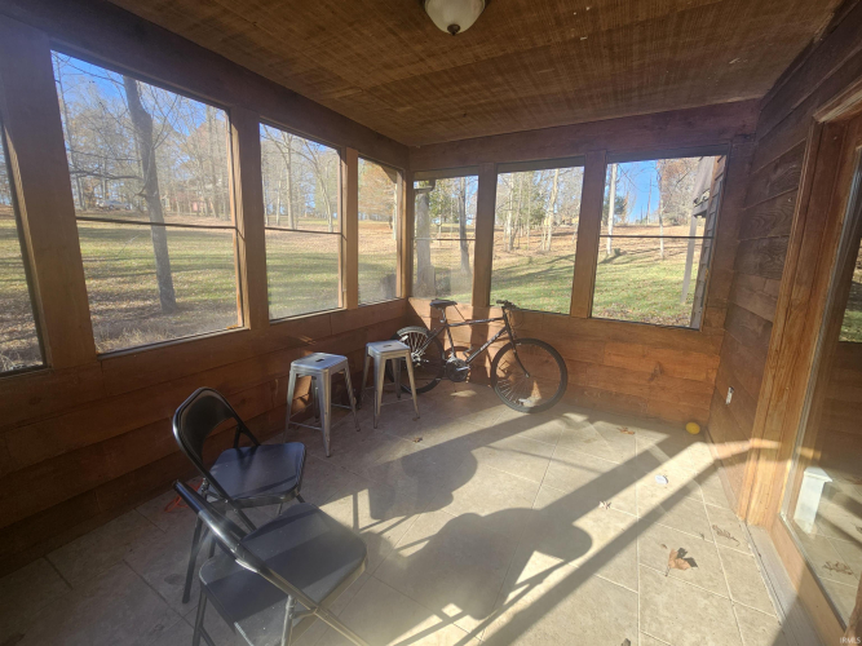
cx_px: 431
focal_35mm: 13
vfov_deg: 89.9
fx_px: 324
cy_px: 323
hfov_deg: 106.2
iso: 50
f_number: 2.2
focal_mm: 2.2
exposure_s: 1/134
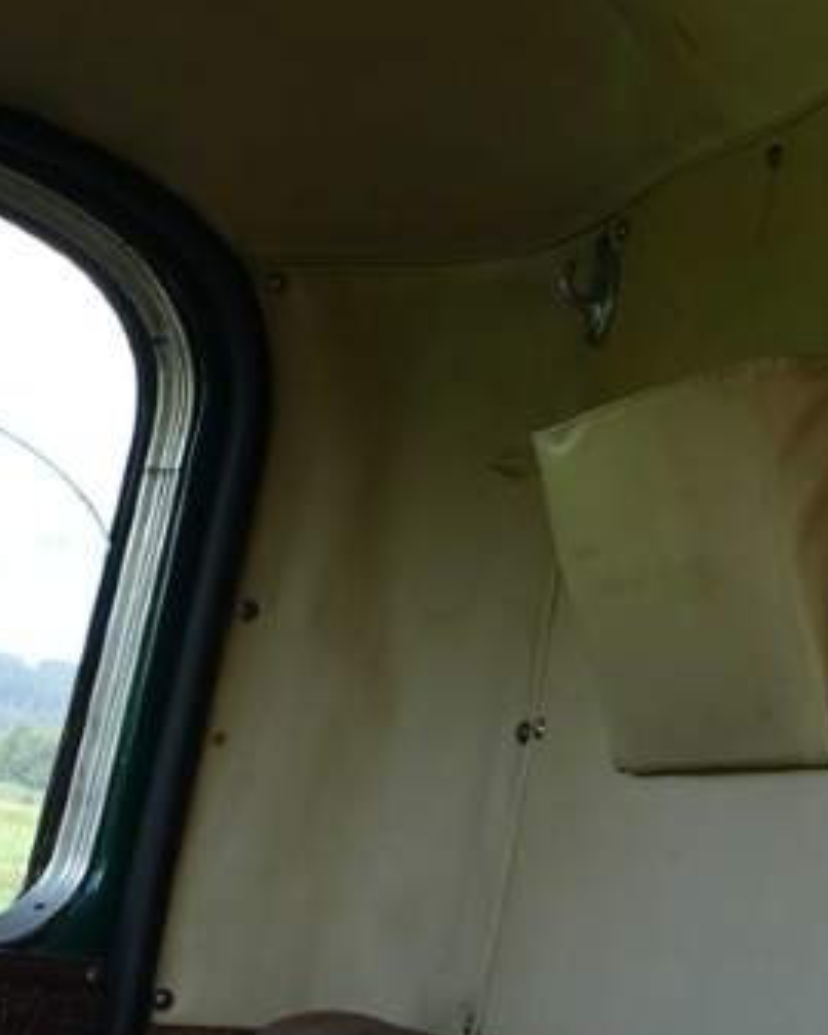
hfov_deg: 15.6
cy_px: 185
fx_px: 2756
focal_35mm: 90
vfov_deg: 21.0
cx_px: 1265
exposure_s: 1/250
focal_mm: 10.42
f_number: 4
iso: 125
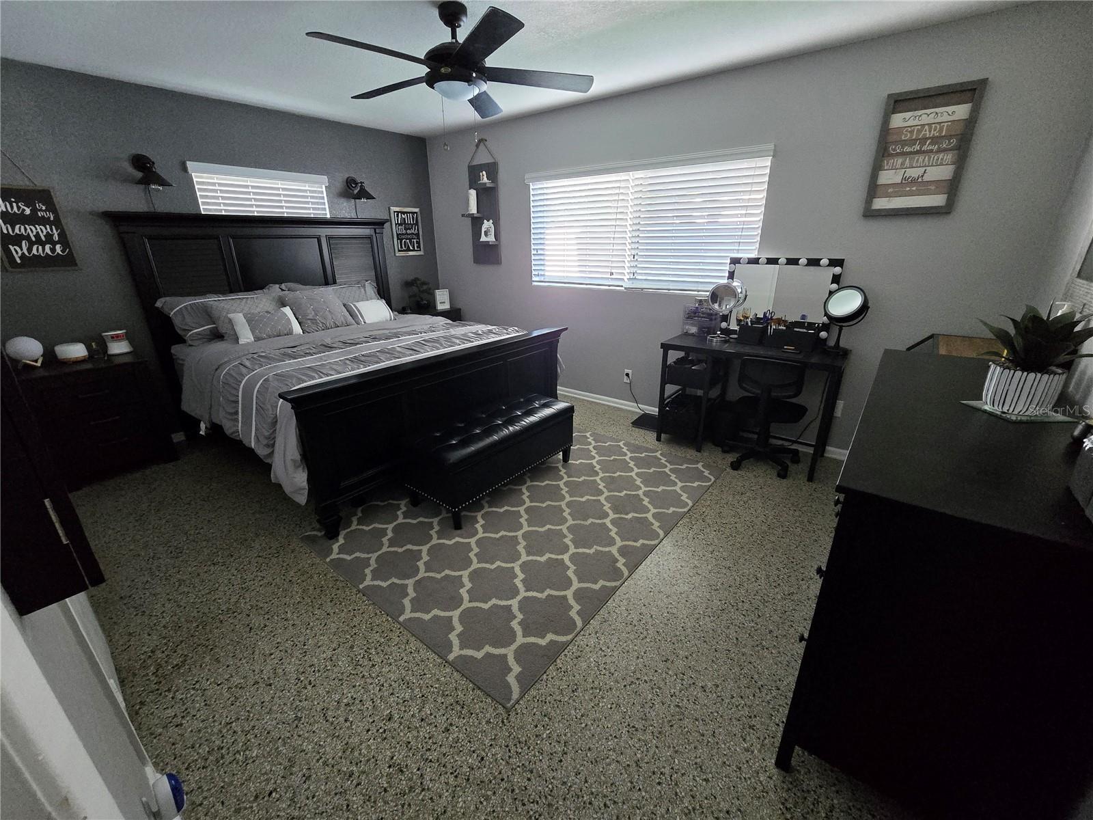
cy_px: 410
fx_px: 410
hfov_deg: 106.2
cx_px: 546
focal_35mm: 13
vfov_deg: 89.9
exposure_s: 1/60
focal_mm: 2.2
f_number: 2.2
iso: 1250
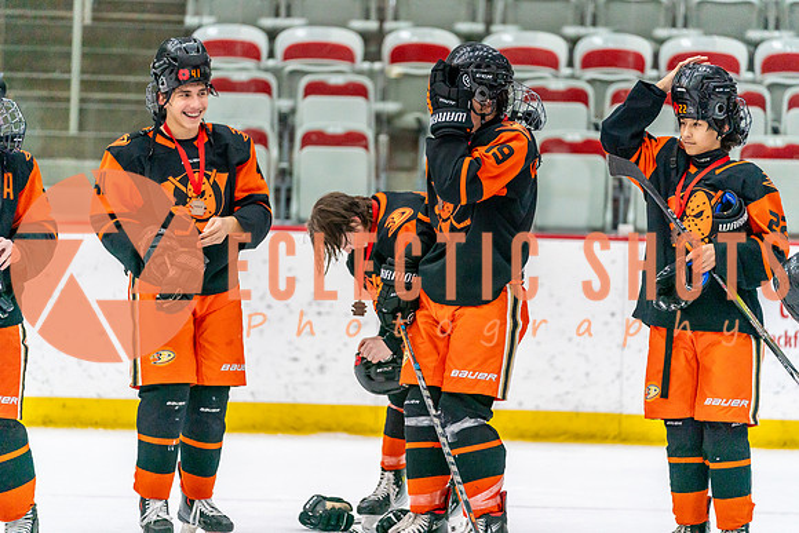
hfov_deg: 11.5
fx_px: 3951
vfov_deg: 7.7
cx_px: 400
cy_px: 266
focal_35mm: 178
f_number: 2.8
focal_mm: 178
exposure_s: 1/1250
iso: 3200
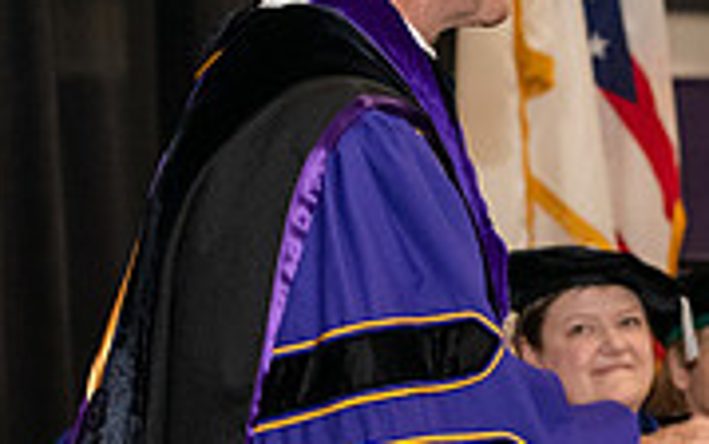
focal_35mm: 231
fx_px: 4465
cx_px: 606
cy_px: 204
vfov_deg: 5.7
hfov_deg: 9.1
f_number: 5
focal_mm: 70
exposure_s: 1/200
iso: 2500
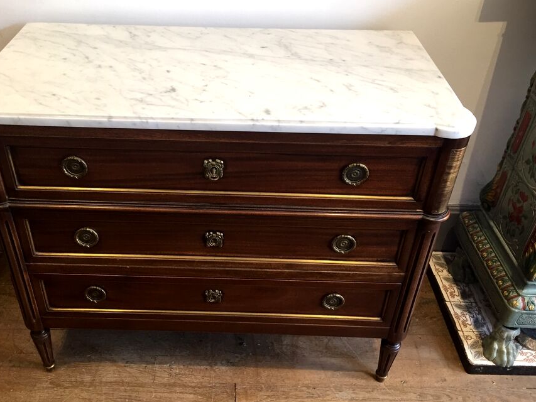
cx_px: 227
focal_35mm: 34
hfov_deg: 53.7
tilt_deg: -34.9
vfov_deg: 41.7
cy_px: 174
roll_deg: +0.6
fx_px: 527
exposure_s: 1/33
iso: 64
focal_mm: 4.15
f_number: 2.2
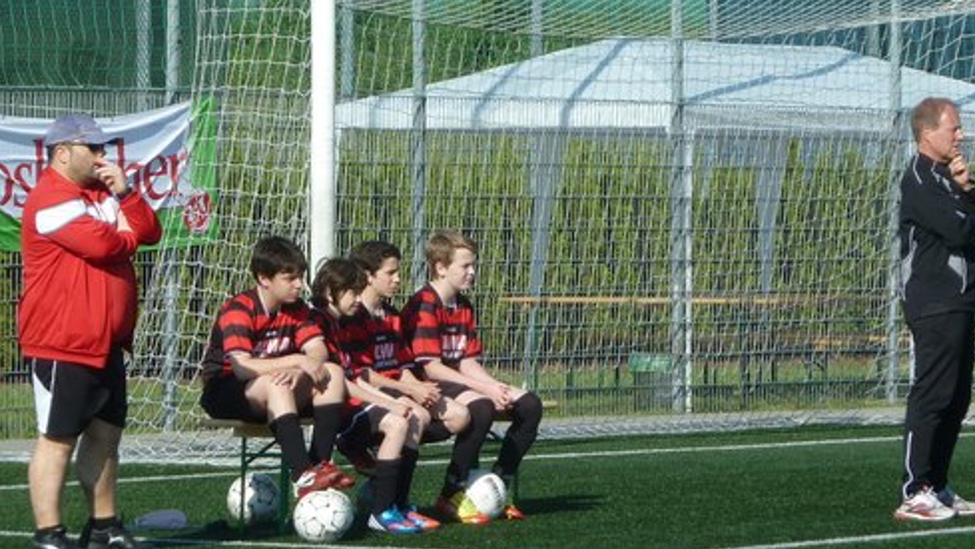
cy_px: 201
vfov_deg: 4.3
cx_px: 566
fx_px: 7342
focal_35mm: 284
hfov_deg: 7.6
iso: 80
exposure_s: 1/500
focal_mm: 29.9
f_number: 4.5
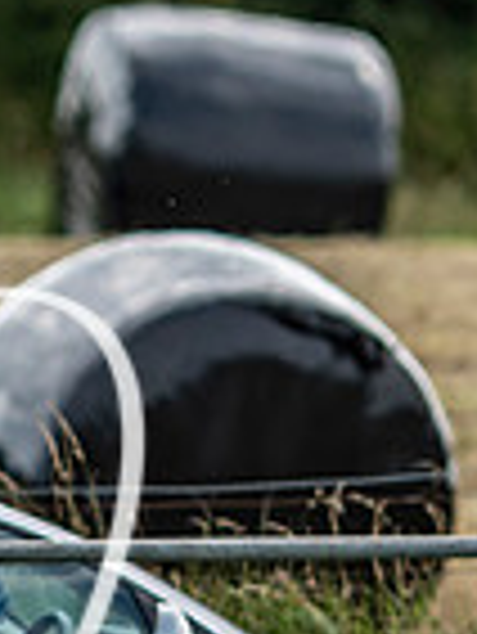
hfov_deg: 0.7
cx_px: -539
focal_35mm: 2191
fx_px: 40195
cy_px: 539
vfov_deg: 0.9
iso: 160
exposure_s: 1/1600
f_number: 2.8
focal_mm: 300
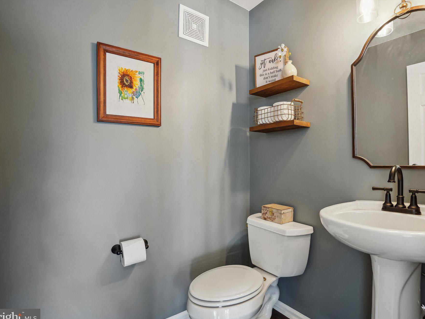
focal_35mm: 18
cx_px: 235
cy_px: 161
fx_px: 221
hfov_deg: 87.4
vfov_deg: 71.6
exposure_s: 1/8
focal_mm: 16
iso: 250
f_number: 4
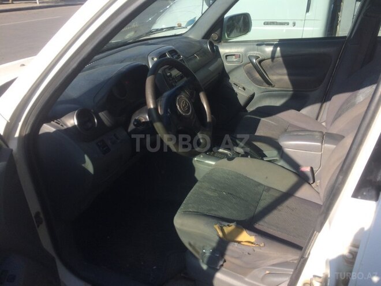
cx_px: 190
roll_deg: -1.9
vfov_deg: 48.2
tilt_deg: -25.4
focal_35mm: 29
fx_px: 319
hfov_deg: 61.7
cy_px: 143
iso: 32
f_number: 2.2
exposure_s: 1/1001
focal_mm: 4.15
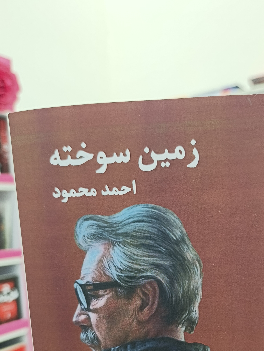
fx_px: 365
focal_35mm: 36
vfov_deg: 48.9
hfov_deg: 39.5
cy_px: 270
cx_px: 164
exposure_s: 1/100
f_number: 1.65
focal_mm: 6.11
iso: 975
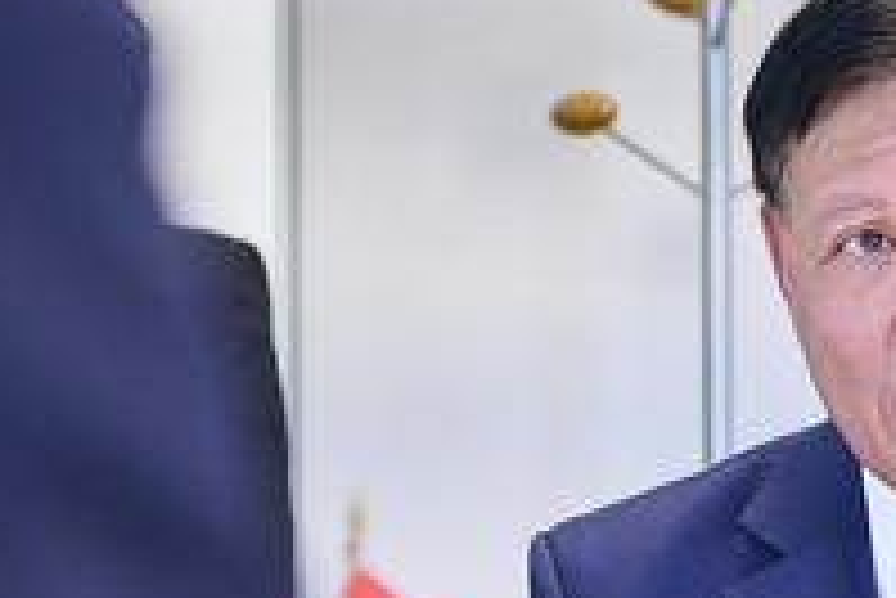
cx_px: 1198
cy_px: 616
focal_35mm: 199
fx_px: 4956
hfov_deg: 10.1
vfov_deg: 6.9
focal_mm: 62
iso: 5000
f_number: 4.5
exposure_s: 1/400
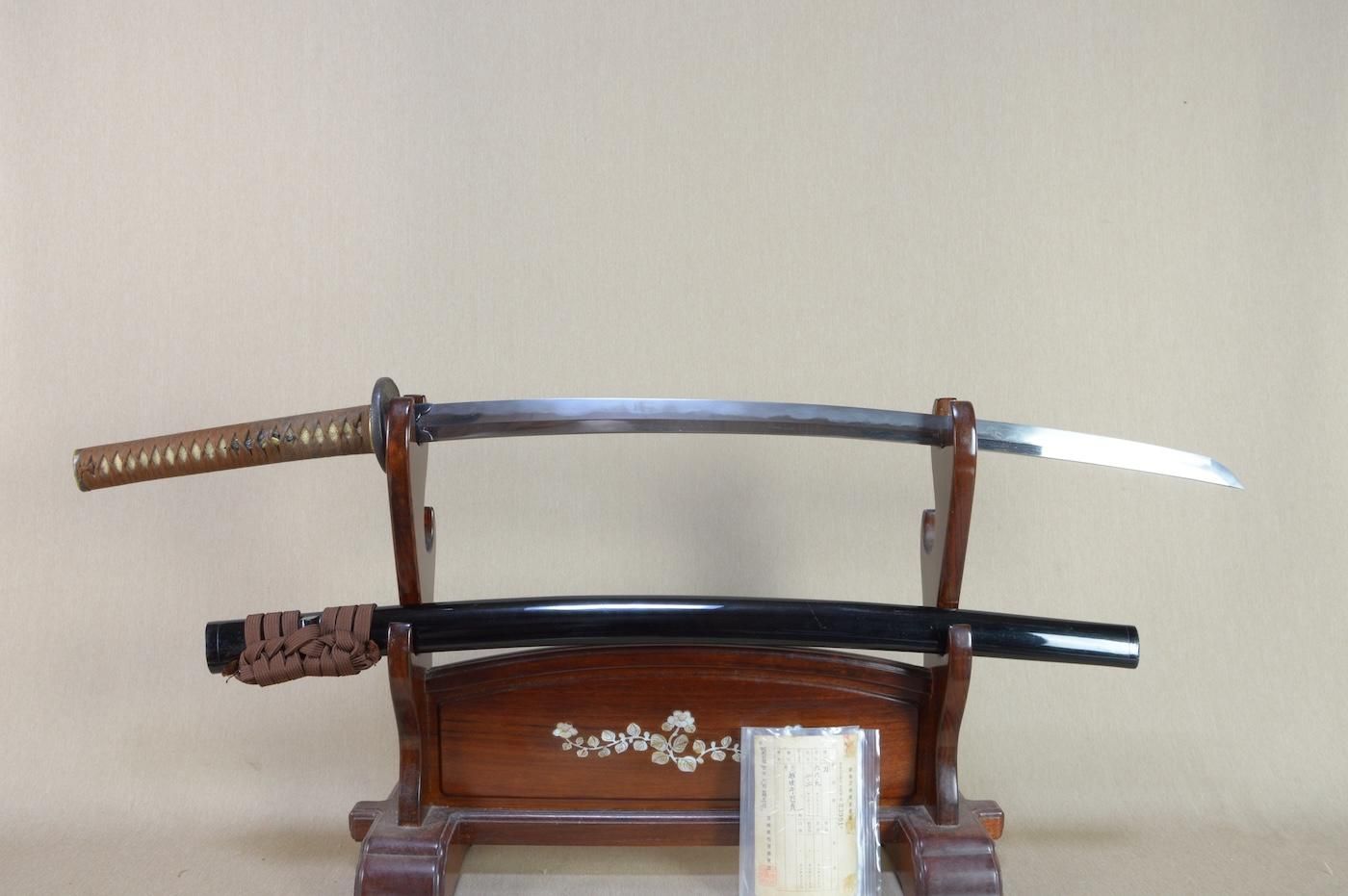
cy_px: 448
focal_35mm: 30
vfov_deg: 43.5
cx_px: 674
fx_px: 1122
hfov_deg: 62.0
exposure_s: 1/1.6
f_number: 11
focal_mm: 20
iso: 400
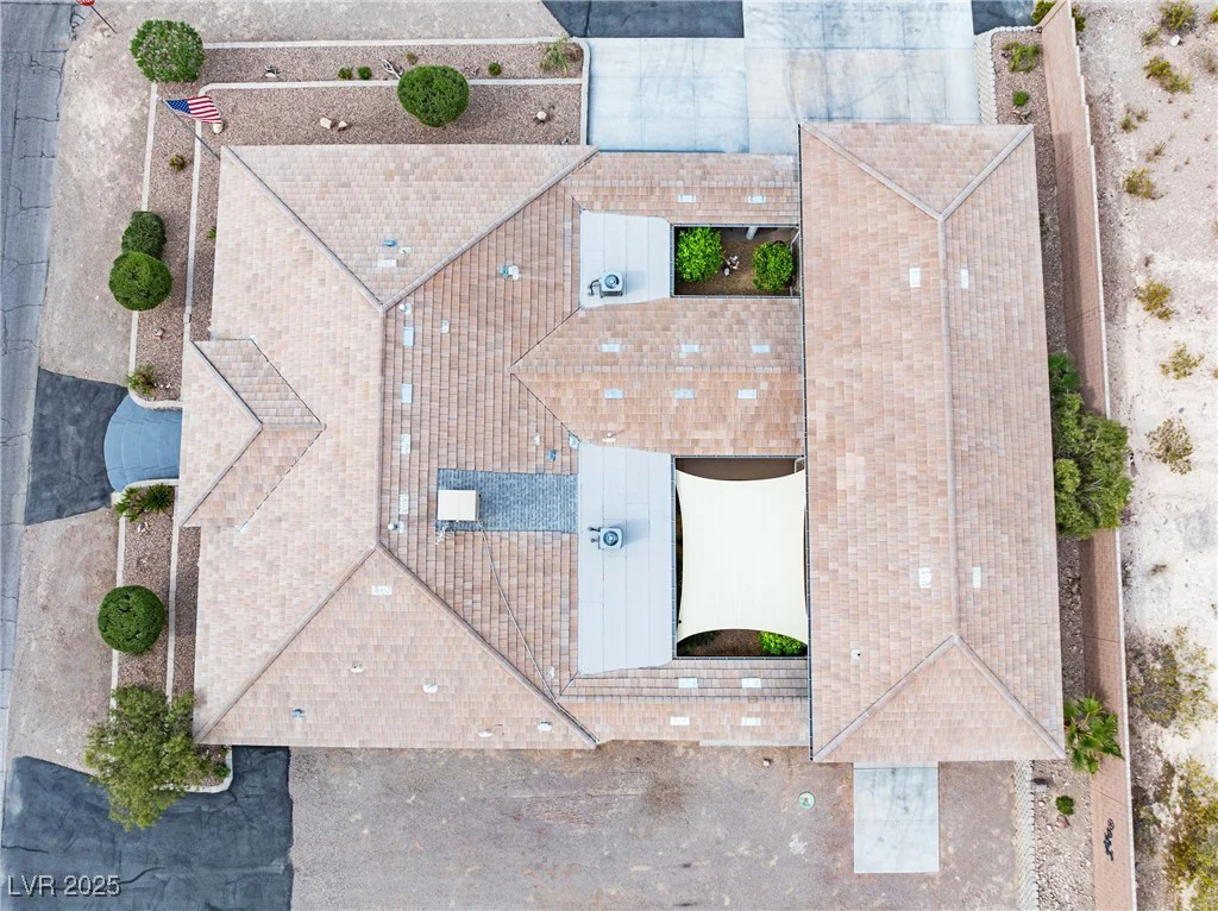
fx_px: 844
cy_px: 456
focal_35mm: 24
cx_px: 609
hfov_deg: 71.6
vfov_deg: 56.7
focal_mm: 12.29
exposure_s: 1/160
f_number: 2.8
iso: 100
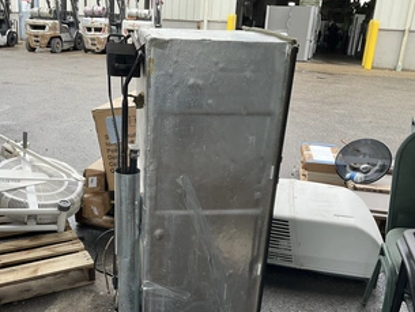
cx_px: 170
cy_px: 188
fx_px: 456
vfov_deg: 37.6
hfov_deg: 48.7
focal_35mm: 38
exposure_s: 1/169
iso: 20
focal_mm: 3
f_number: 1.8
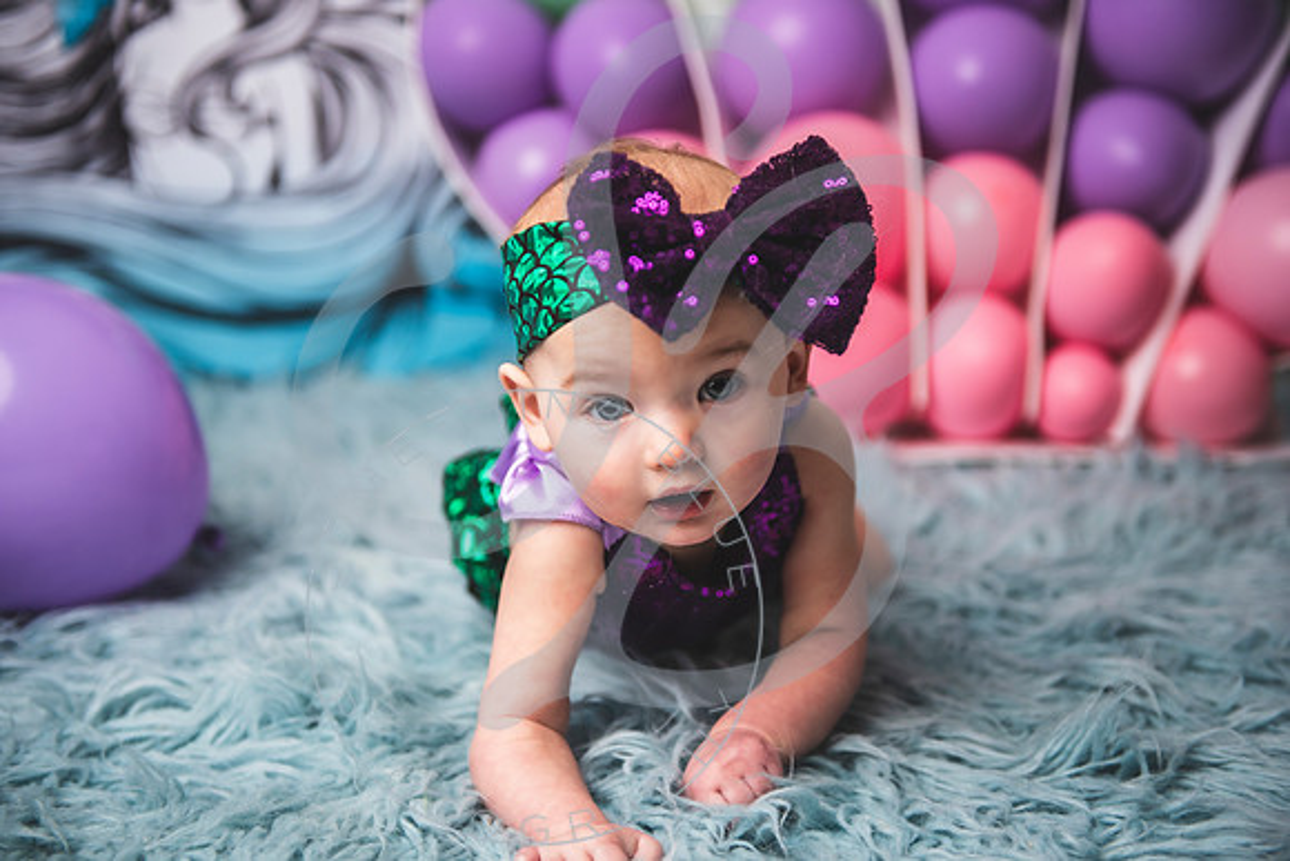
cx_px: 645
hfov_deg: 38.2
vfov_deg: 26.0
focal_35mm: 52
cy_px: 430
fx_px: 1864
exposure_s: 1/160
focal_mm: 52
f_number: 2.8
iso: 100
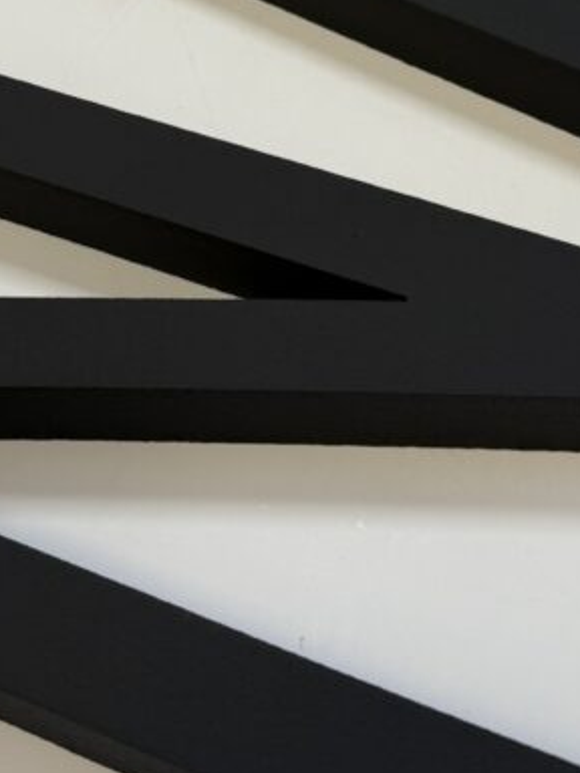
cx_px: 238
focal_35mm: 64
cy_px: 44
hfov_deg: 22.9
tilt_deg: -46.6
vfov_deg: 28.8
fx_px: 1430
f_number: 1.78
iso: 64
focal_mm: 6.76
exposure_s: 1/121
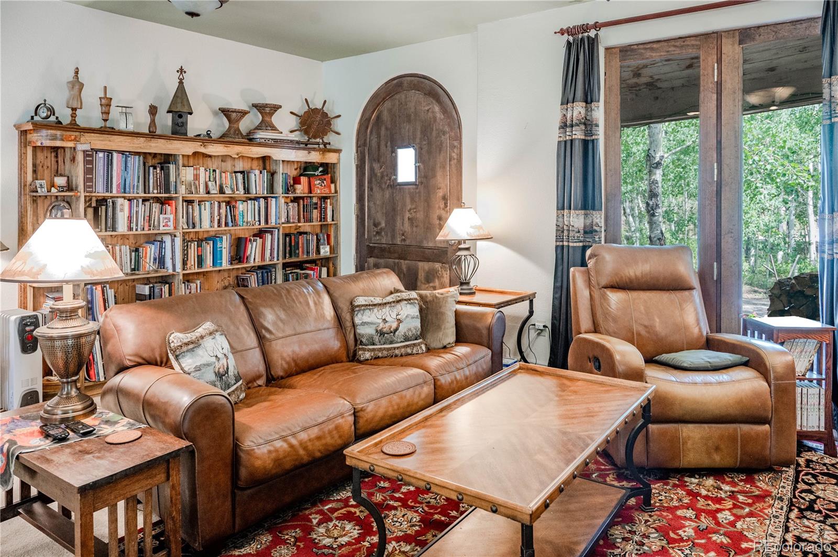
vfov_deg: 53.0
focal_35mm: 24
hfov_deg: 73.8
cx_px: 419
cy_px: 278
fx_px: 558
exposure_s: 1/25
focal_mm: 24
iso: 1600
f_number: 5
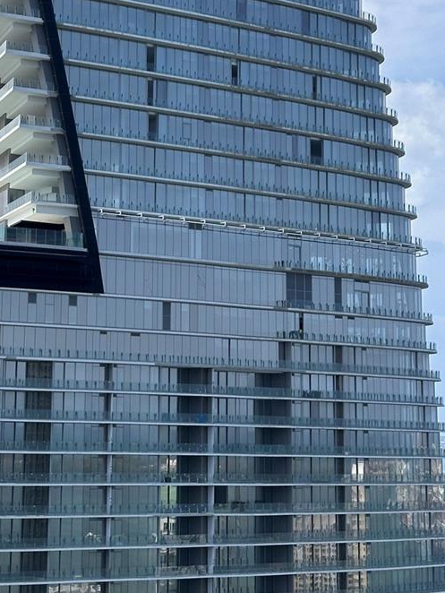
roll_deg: -1.6
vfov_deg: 22.3
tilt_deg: +10.2
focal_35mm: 87
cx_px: 57
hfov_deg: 16.8
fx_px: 1490
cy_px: 149
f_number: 1.78
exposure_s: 1/5556
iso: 64
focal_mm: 6.86
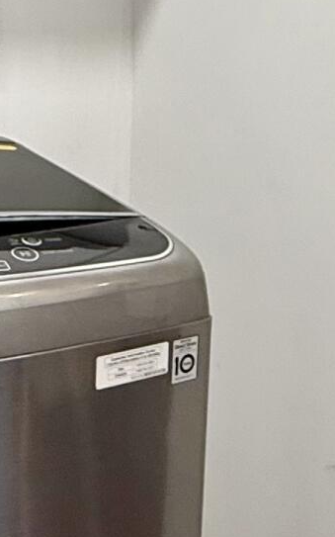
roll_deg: -1.8
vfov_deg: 24.7
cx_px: 230
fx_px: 1199
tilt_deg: -4.1
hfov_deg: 15.9
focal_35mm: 82
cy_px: 79
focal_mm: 2.22
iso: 100
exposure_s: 1/120
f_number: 2.2
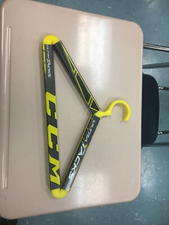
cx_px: 84
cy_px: 112
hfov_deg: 48.2
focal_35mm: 29
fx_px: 189
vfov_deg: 61.7
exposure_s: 1/30
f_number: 2.2
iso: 25
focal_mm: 4.15
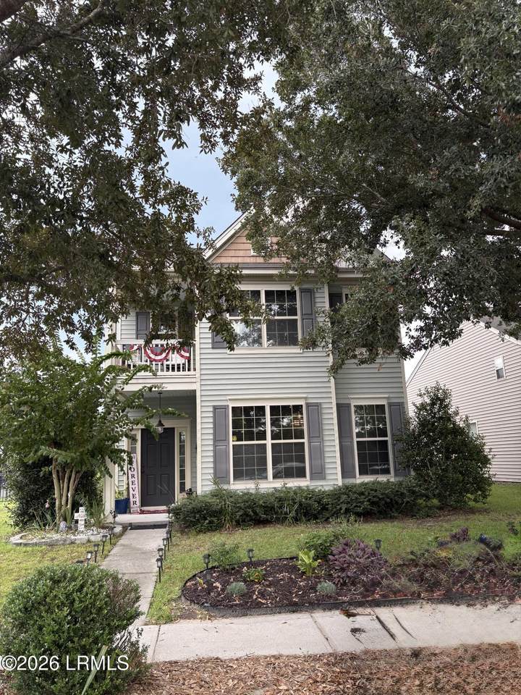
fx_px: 522
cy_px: 348
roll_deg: +1.7
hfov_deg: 53.1
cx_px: 260
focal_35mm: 26
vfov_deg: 67.3
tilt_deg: +11.7
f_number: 1.6
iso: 50
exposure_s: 1/333
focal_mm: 5.96
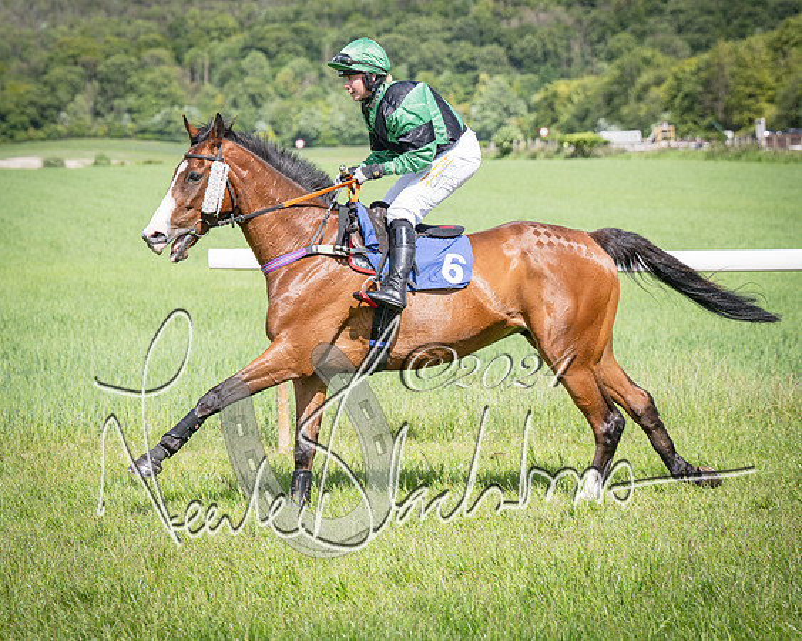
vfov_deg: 11.3
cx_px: 277
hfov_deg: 14.1
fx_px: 3231
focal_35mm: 136
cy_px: 306
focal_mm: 88
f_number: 4
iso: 400
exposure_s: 1/3200
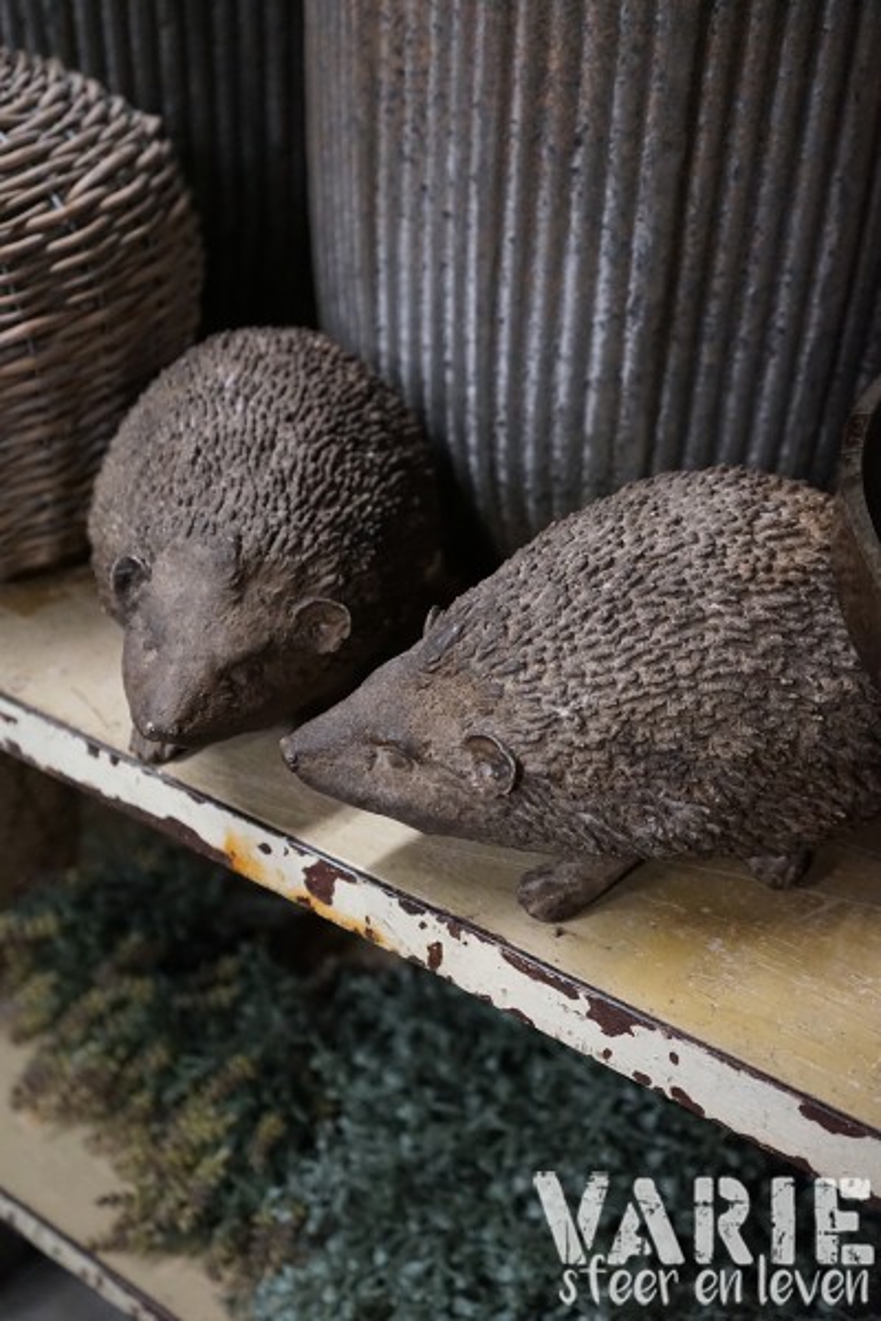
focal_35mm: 37
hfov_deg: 35.9
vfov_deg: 51.9
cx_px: 440
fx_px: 1358
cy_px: 660
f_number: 4
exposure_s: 1/160
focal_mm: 37
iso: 5000
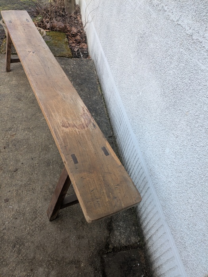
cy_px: 138
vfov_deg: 69.4
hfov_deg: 54.9
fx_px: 200
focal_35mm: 25
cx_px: 104
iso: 52
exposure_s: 1/319
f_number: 1.89
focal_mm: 5.43
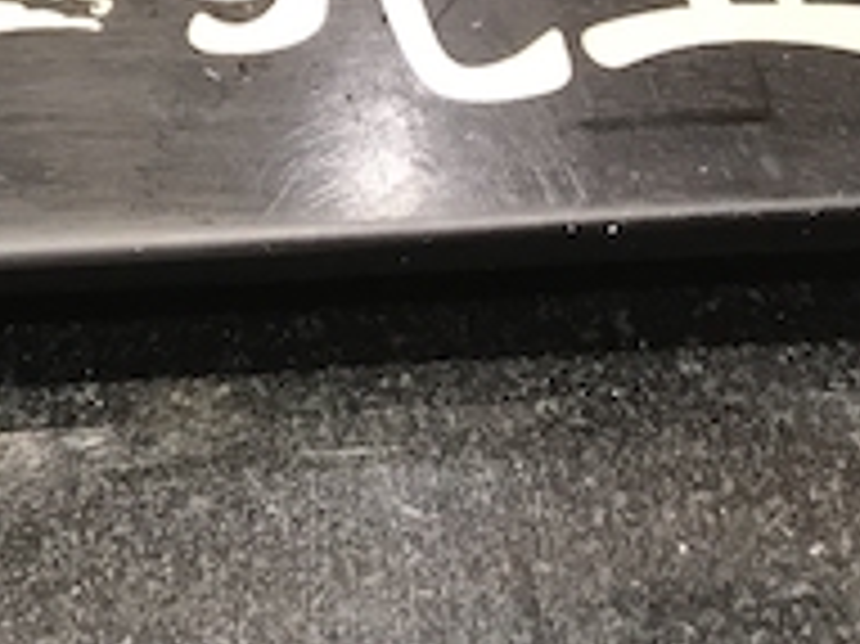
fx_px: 2185
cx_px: -275
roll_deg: -0.5
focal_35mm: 88
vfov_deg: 15.5
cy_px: -311
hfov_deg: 20.3
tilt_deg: -39.7
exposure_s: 1/15
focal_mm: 3.99
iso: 40
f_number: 1.8
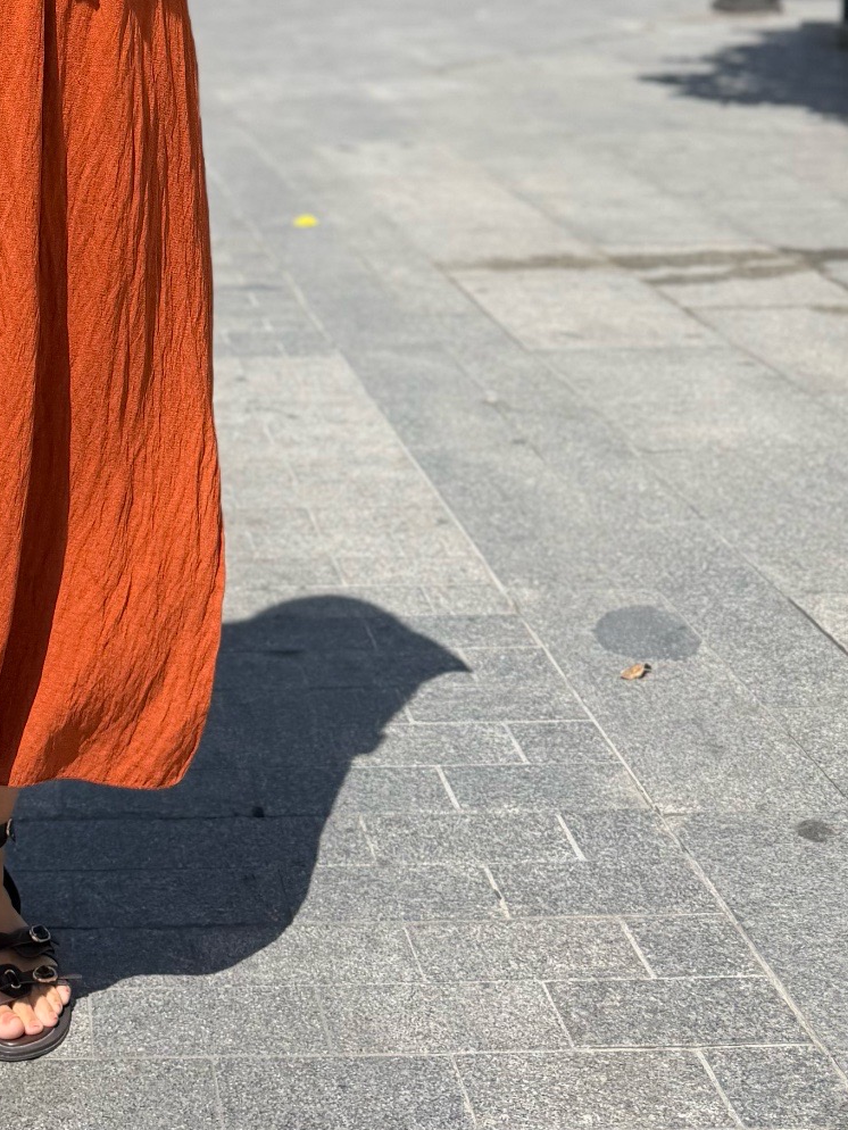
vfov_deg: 30.1
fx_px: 1926
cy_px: -39
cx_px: -47
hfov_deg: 23.5
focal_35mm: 59
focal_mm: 6.76
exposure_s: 1/5319
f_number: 1.78
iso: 80
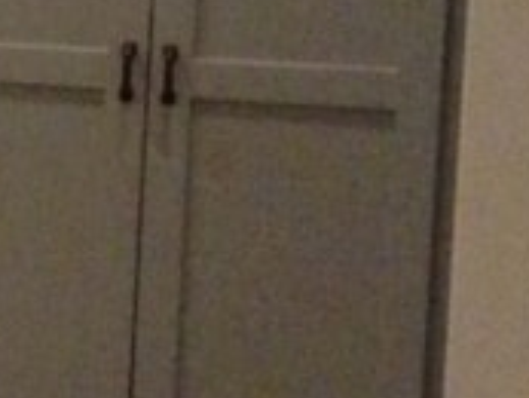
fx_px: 3884
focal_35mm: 254
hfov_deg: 6.5
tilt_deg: -5.0
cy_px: -55
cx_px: -1475
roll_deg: +1.1
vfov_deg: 5.8
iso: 320
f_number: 2.4
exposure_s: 1/20
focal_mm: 4.12
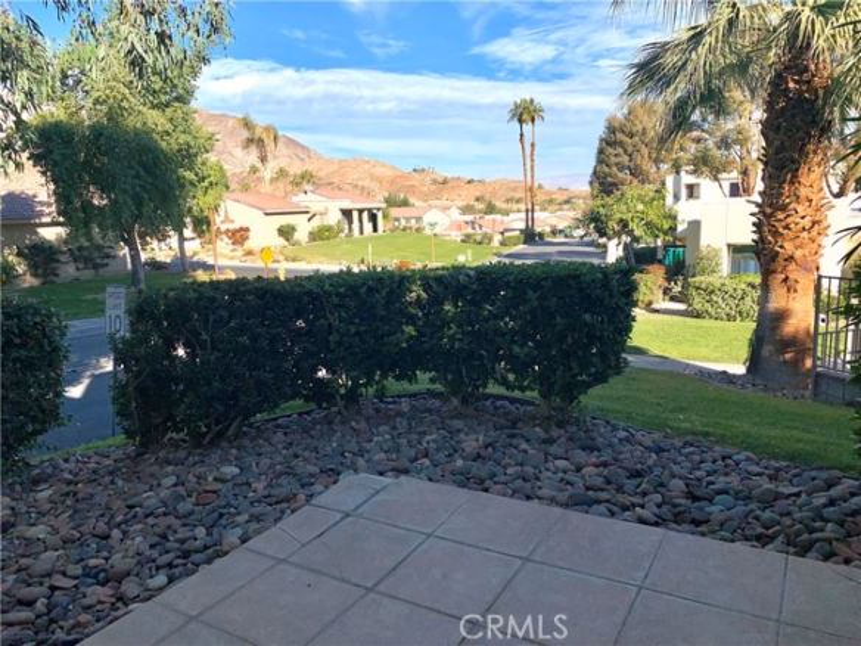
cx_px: 430
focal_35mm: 26
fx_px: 647
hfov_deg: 67.3
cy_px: 323
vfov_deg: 53.1
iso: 25
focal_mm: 4.25
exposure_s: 1/4274
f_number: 1.8
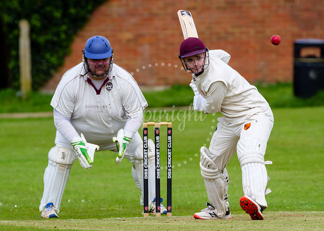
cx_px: 178
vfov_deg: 1.5
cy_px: 98
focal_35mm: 993
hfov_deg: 2.0
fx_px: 9138
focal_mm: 400
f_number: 5.6
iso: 400
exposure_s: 1/1250
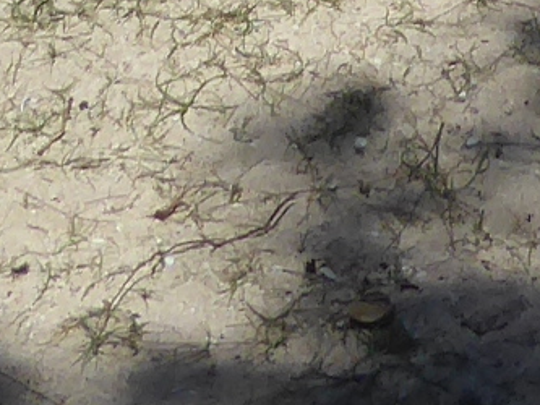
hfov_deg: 10.3
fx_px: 2996
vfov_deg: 6.5
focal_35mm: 192
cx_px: 363
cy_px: -1085
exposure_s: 1/2000
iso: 80
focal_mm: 4.3
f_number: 3.3
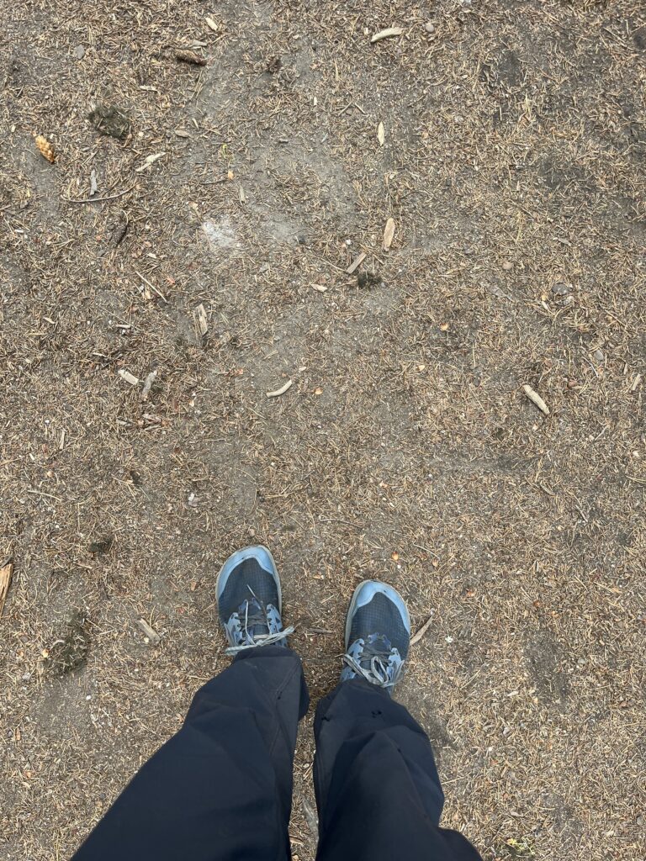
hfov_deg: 53.1
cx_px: 323
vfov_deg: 67.3
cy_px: 430
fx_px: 647
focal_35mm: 26
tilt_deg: -88.4
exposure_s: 1/122
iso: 40
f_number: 1.6
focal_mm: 5.1
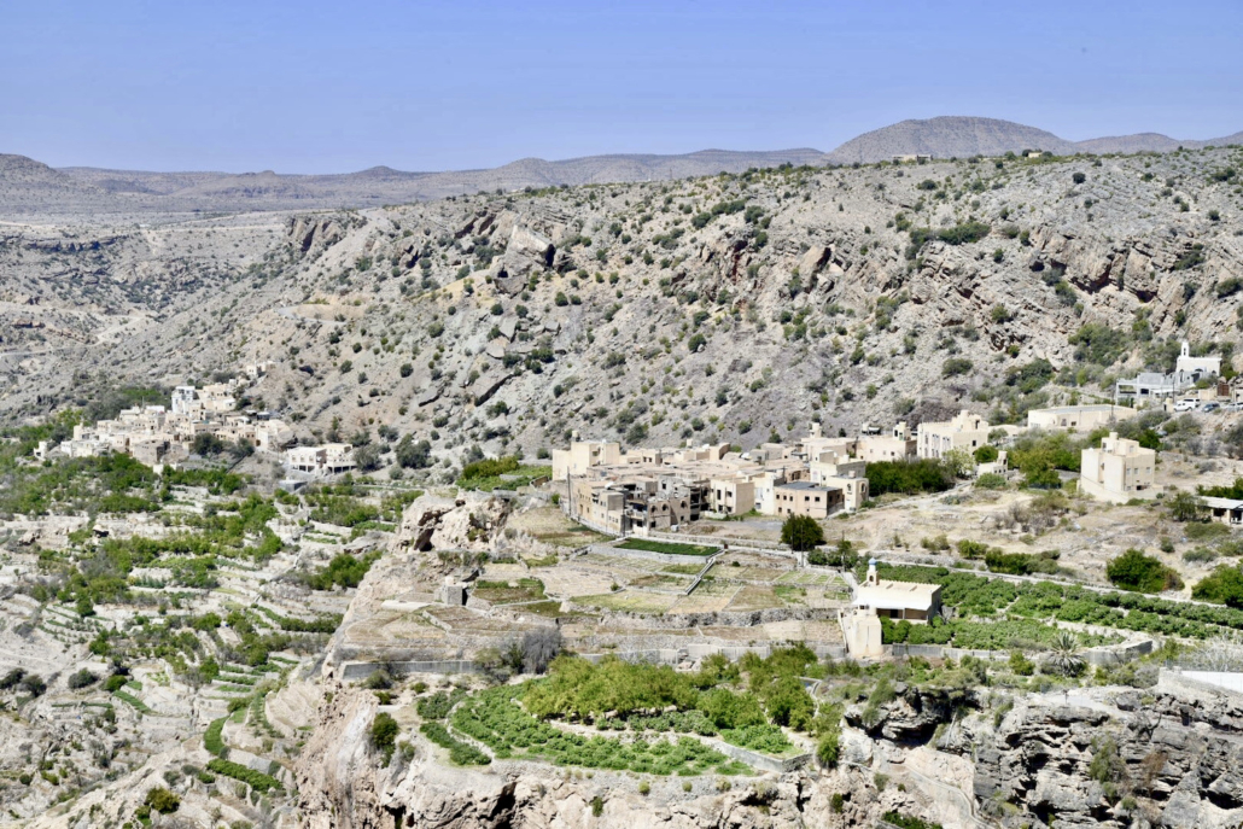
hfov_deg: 32.4
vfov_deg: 21.9
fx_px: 2141
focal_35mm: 62
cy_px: 414
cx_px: 622
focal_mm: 62
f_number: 16
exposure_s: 1/80
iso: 100
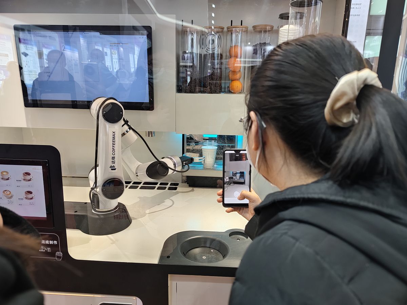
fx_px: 282
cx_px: 204
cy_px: 152
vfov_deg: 56.8
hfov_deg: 71.6
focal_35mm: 24
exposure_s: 1/100
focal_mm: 6.78
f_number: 1.85
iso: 290
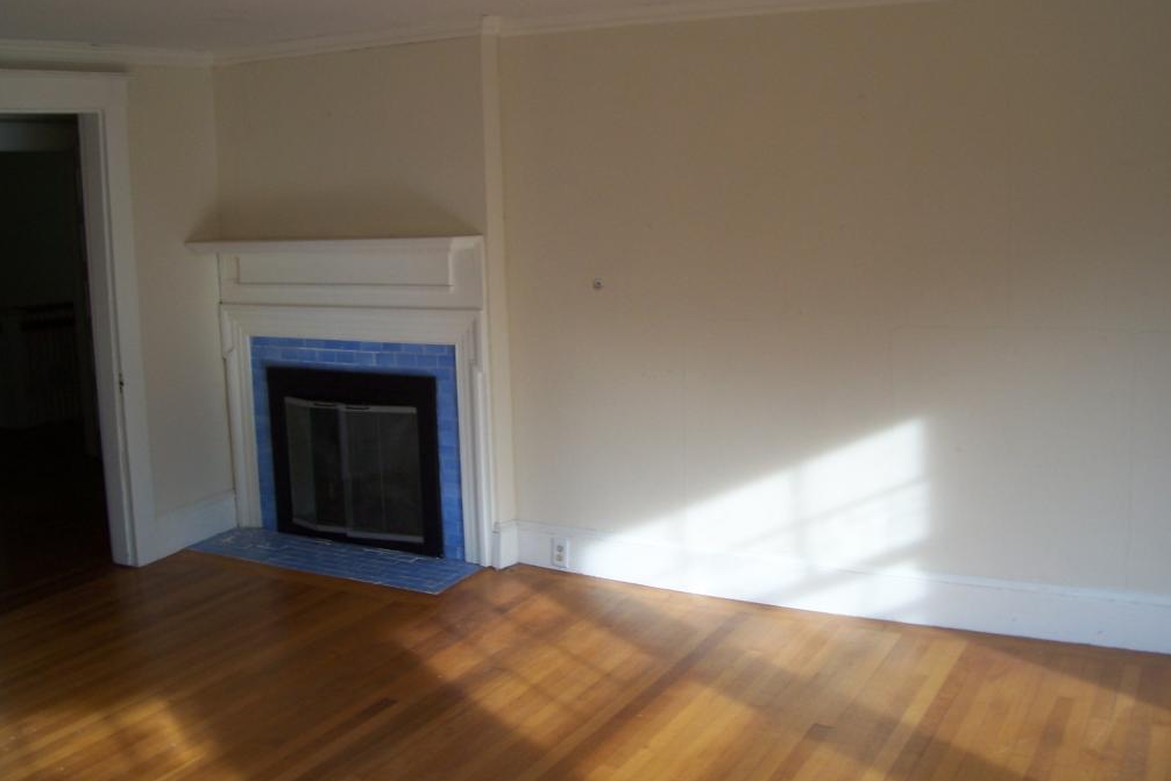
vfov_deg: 36.9
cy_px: 352
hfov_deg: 53.1
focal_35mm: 36
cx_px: 595
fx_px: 1171
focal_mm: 5.6
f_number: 2.7
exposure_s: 1/125
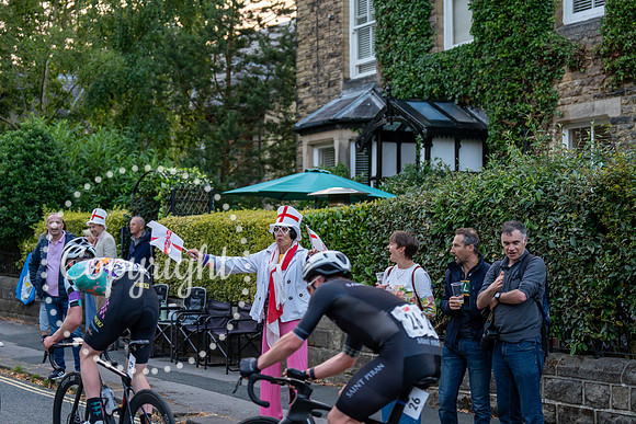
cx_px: 318
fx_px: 1237
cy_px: 212
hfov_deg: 28.8
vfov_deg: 19.5
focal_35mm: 70
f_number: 2.8
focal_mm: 70
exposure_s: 1/1000
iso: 2000
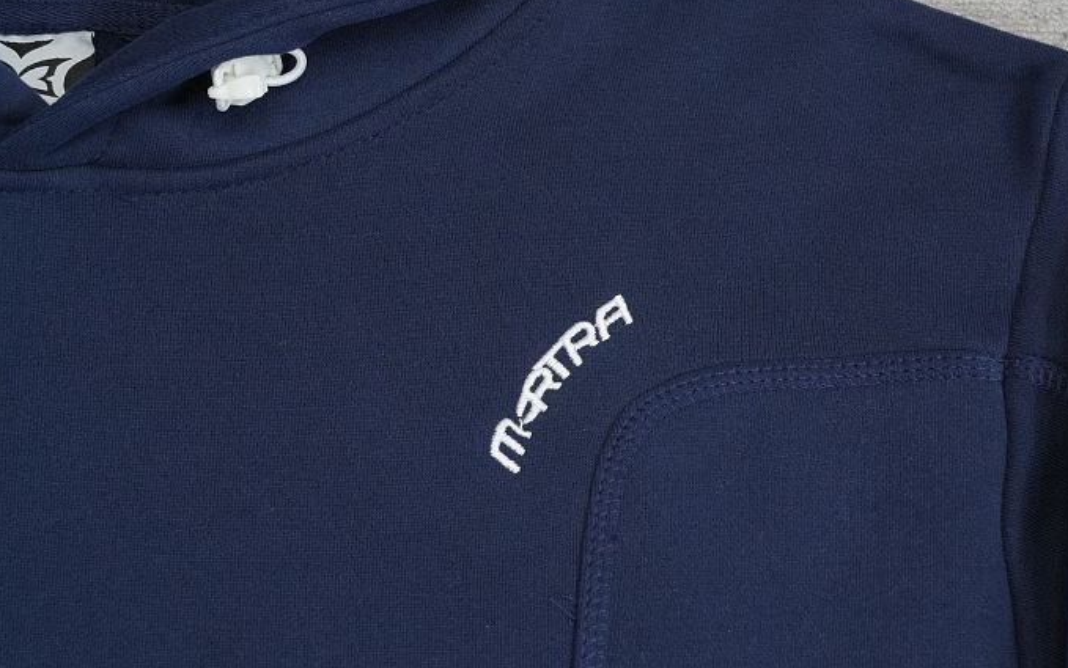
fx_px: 2621
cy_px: 359
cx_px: 598
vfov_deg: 14.5
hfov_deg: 23.0
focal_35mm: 90
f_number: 8
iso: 1000
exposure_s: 1/160
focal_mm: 50
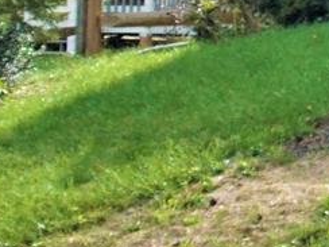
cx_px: 715
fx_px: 2766
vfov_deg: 5.0
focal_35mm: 291
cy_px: -229
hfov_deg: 6.5
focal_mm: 24
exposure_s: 1/1000
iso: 800
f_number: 5
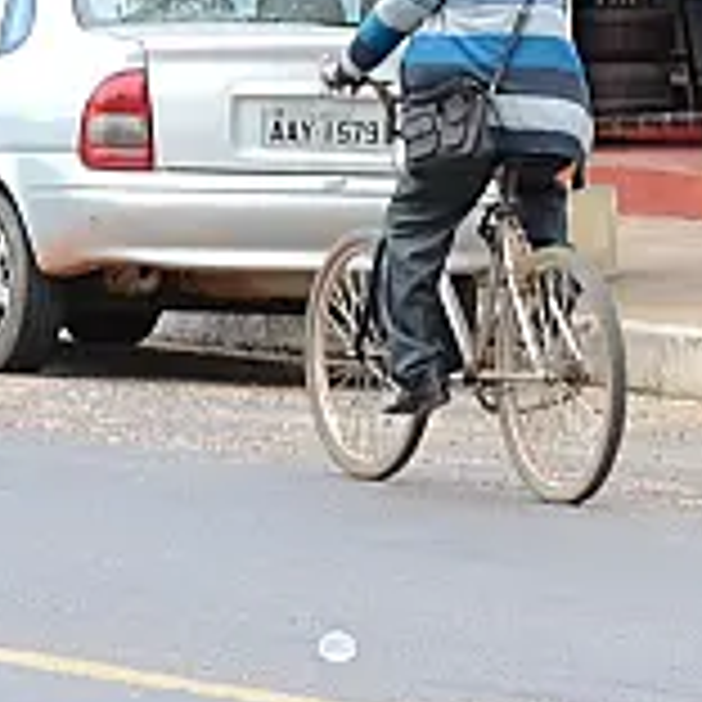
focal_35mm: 551
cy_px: 434
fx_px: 12636
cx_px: 450
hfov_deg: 3.2
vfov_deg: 3.2
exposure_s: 1/200
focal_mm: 105
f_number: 9
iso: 400
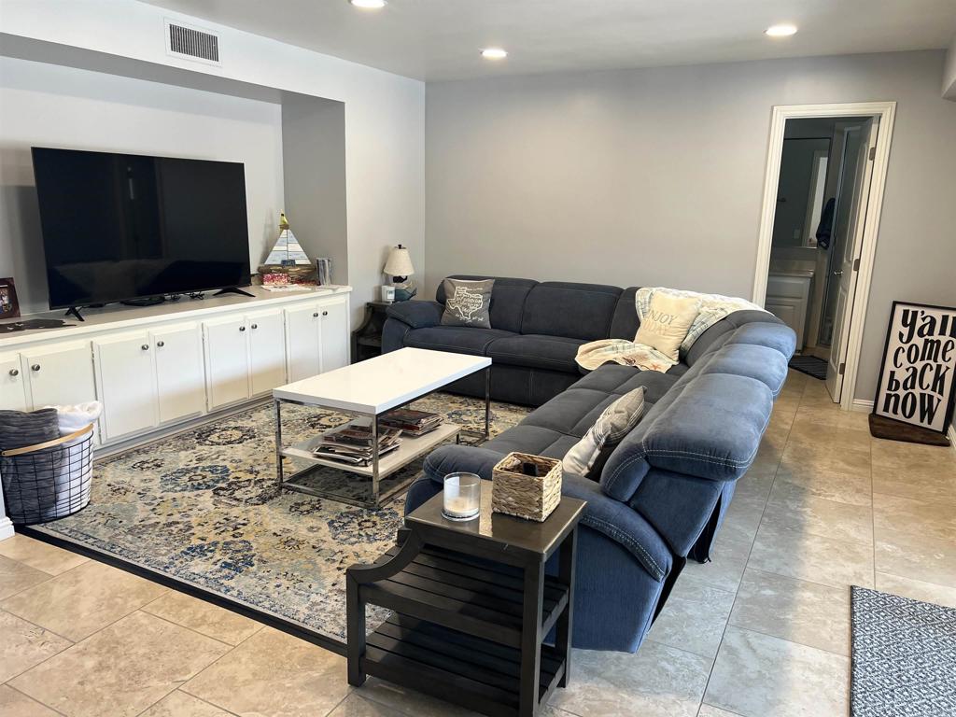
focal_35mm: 26
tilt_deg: -12.7
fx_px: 718
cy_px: 358
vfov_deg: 53.1
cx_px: 478
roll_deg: -1.3
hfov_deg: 67.3
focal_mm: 5.7
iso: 80
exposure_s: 1/60
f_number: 1.5
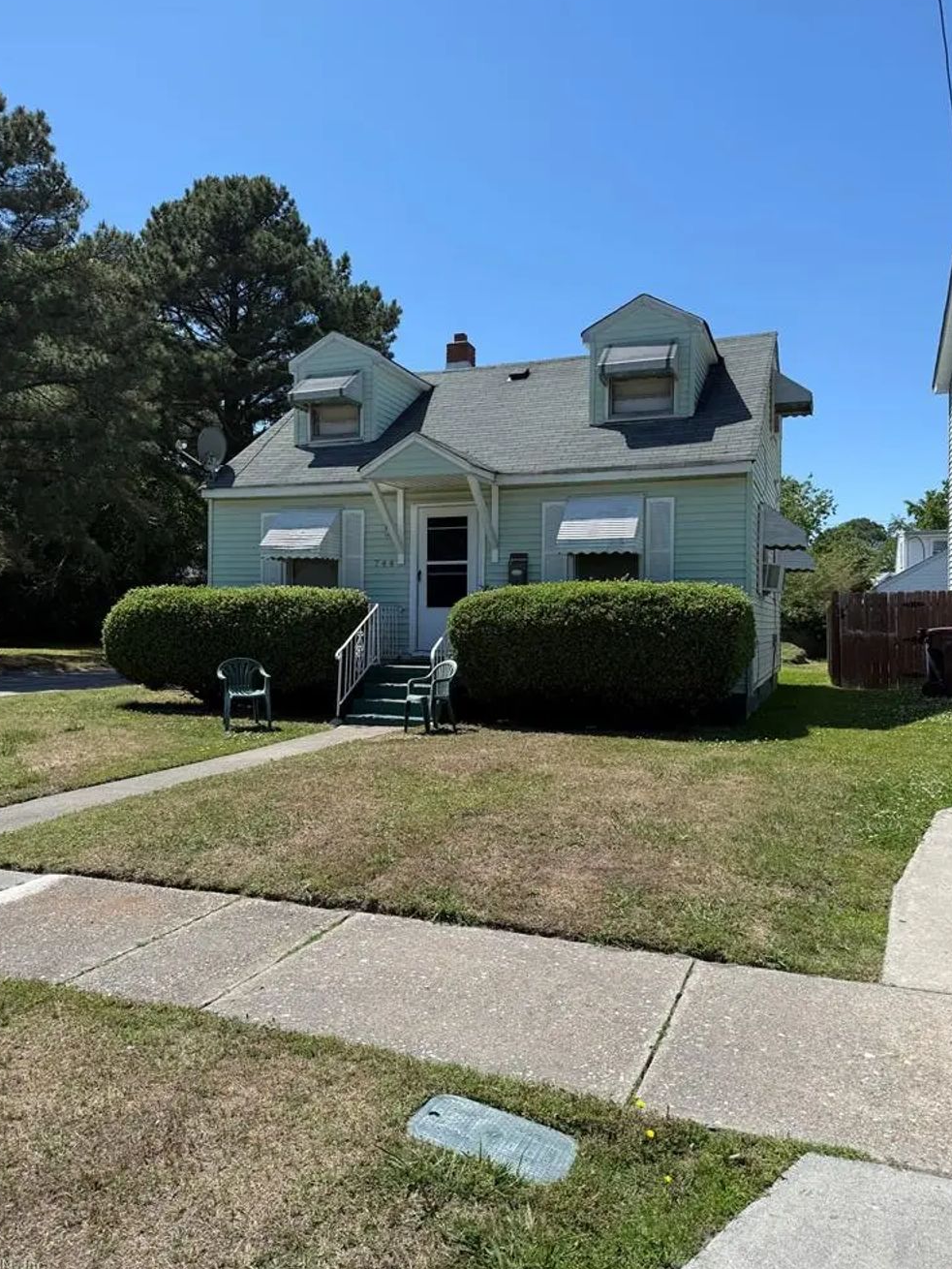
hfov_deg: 54.9
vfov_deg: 69.4
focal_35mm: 25
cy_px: 616
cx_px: 467
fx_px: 916
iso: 80
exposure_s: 1/4167
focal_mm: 6.76
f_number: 1.78
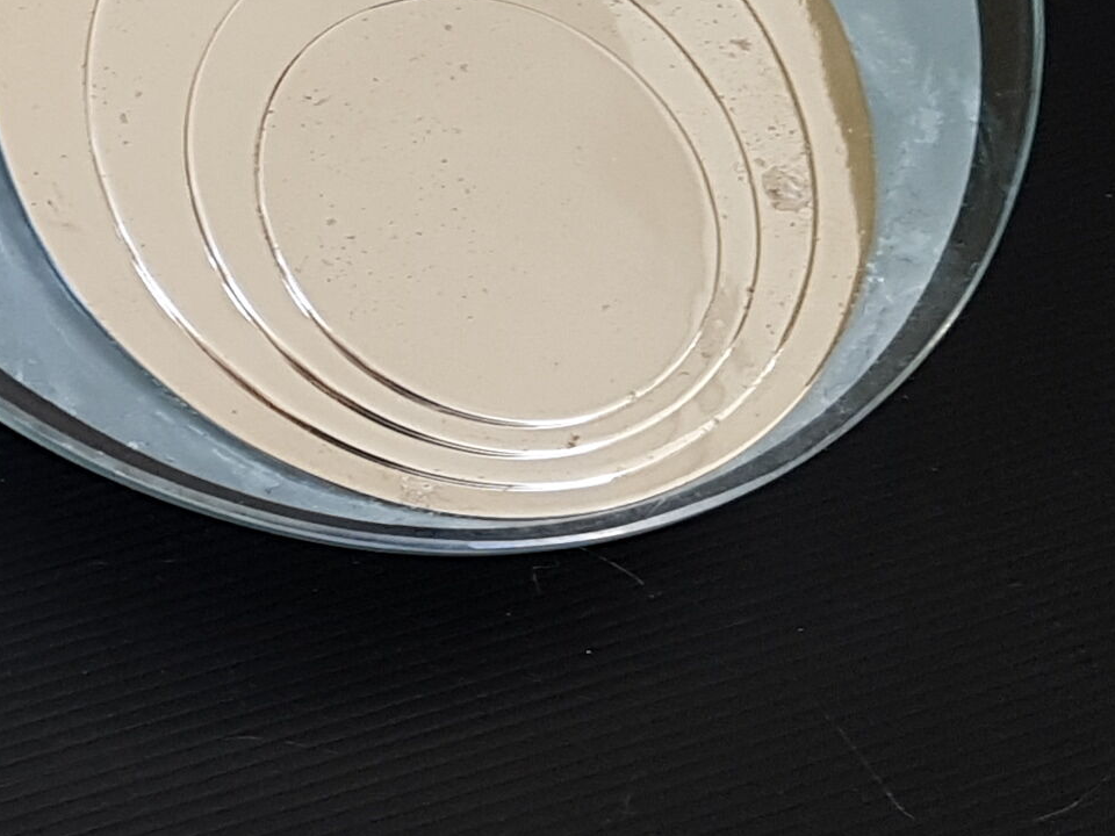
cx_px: -489
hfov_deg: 21.5
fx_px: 2512
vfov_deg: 18.7
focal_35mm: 78
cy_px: 161
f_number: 1.7
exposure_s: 1/50
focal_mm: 4.2
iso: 80
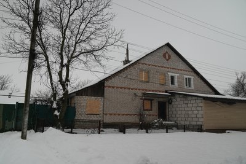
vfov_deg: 45.0
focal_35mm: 29
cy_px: 82
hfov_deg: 63.6
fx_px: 198
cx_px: 123
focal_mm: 29
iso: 320
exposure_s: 1/160
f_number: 4
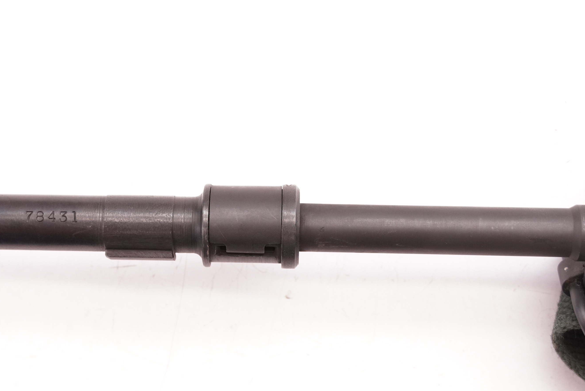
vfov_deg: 16.3
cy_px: 231
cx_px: 193
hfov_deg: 24.1
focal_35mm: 84
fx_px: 1362
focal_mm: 35
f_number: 5.6
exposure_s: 1/125
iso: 1000
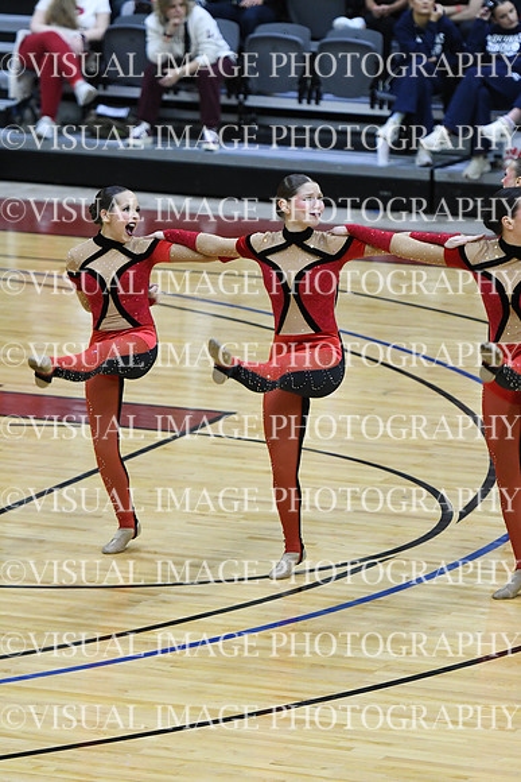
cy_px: 391
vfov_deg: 10.2
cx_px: 260
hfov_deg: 6.8
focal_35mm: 202
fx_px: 4382
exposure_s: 1/400
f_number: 2.8
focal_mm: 135
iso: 3200
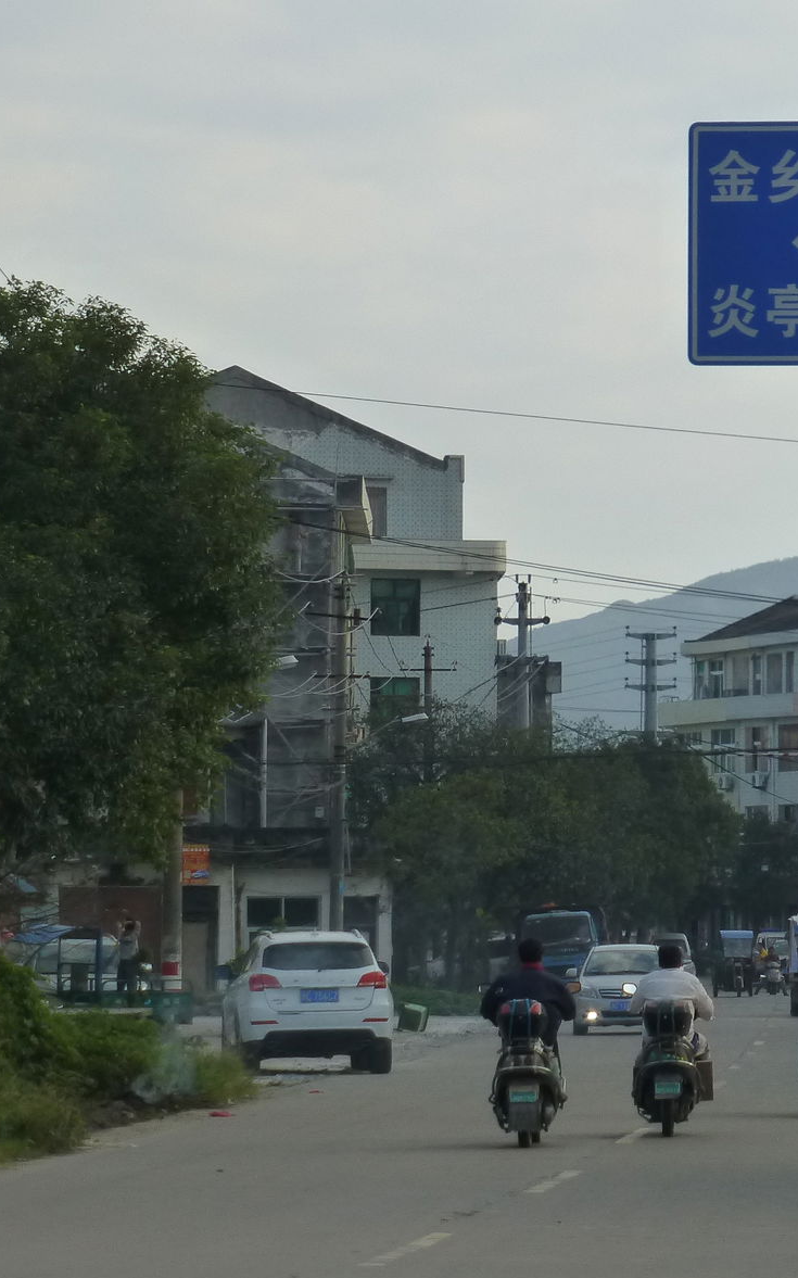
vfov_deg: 9.9
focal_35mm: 211
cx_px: 735
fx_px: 7347
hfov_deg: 6.2
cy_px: 591
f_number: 5.4
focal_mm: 21.8
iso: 160
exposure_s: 1/400
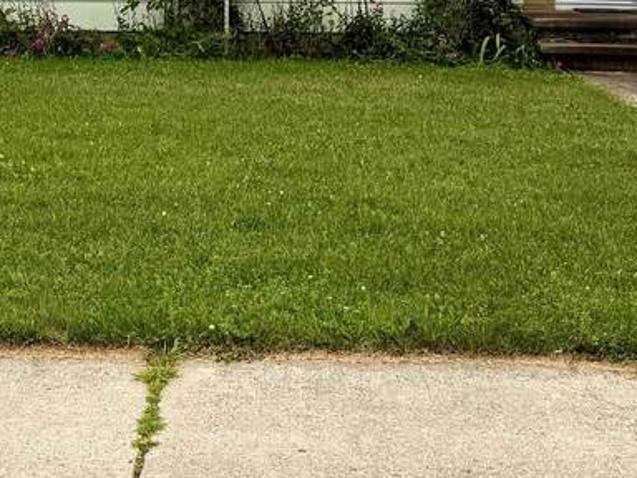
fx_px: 1472
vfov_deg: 16.8
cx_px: 237
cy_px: -222
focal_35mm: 80
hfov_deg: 24.3
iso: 80
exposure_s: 1/7353
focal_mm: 6.76
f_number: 1.78
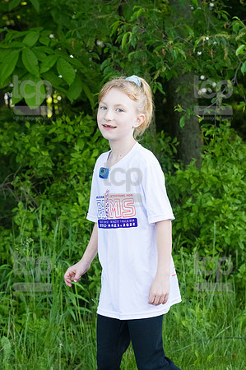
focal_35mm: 105
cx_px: 123
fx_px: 1079
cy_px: 185
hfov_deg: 13.0
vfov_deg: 19.5
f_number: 5.6
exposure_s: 1/1600
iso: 4000
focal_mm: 70
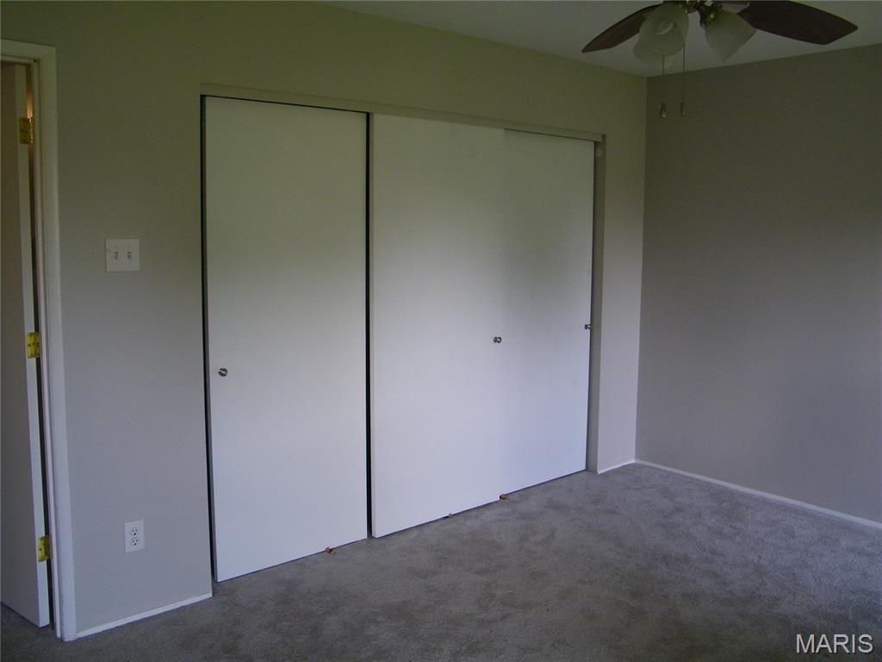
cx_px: 441
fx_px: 764
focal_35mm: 30
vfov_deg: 46.8
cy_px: 331
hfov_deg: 60.0
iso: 100
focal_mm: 5.3
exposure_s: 1/30
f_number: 3.5
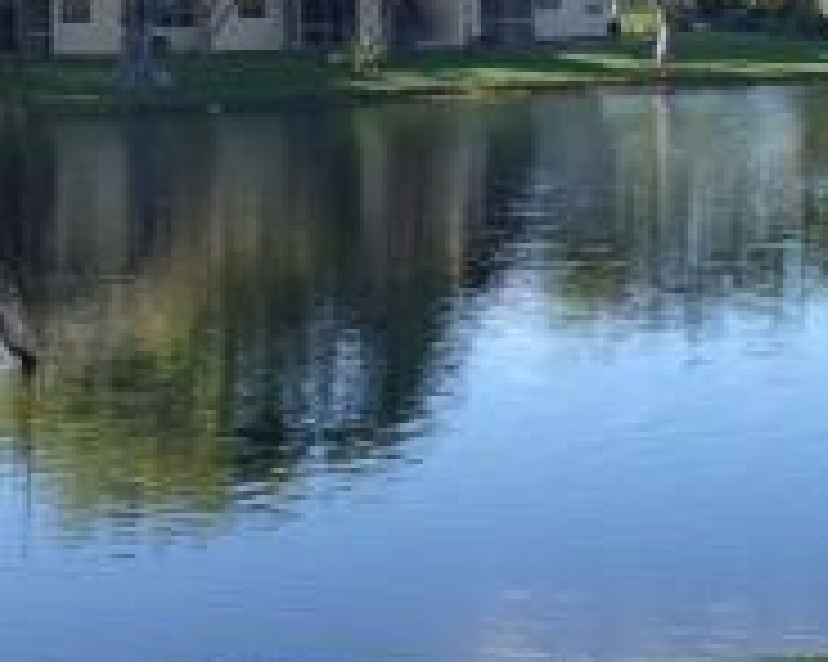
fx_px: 2743
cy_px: 113
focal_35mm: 112
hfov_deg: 17.1
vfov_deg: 13.7
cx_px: 567
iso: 50
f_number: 2.4
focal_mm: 4.12
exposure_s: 1/361
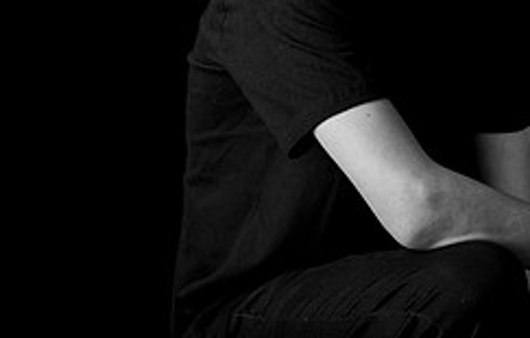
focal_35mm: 121
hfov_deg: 17.1
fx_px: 1758
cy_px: -9
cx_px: 395
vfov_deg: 10.9
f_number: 4
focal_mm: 50
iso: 320
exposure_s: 1/60
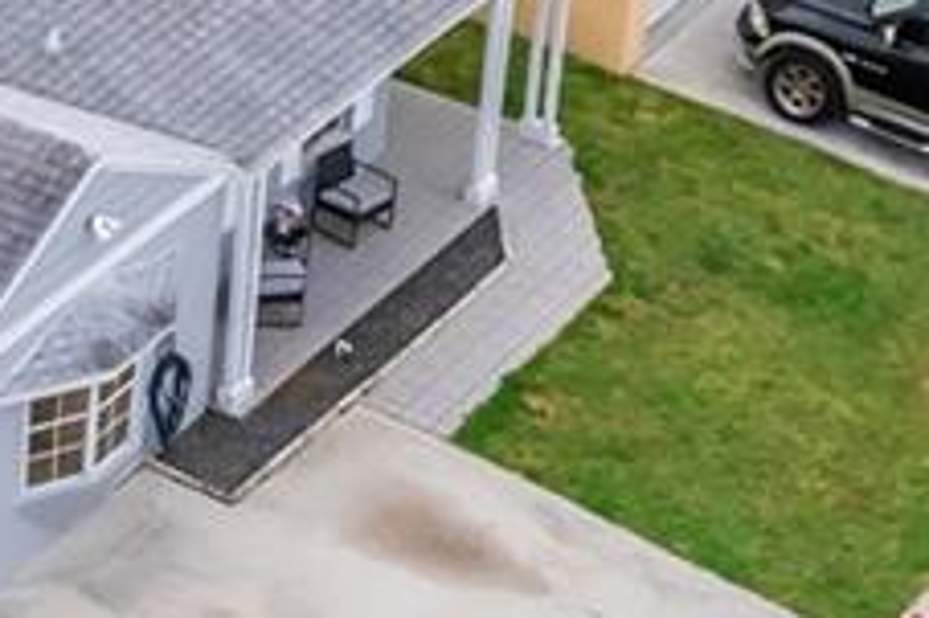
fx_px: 3997
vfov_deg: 8.8
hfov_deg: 12.8
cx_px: -315
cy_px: 579
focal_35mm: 155
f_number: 2.8
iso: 110
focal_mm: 8.38
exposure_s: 1/1500
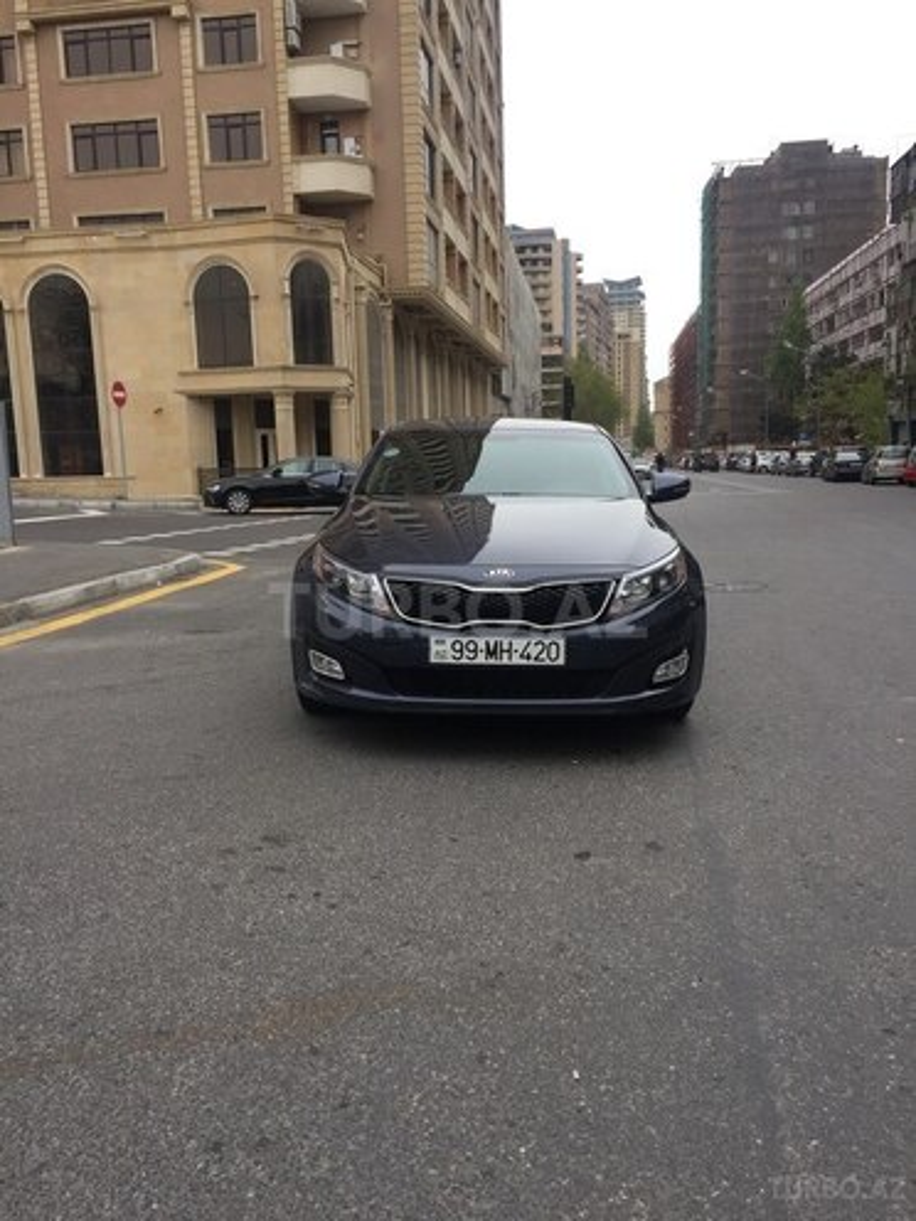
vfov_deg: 61.7
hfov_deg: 48.2
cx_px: 458
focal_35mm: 29
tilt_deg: -7.6
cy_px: 610
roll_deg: +1.8
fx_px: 1023
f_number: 2.2
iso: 32
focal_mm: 4.15
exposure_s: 1/150
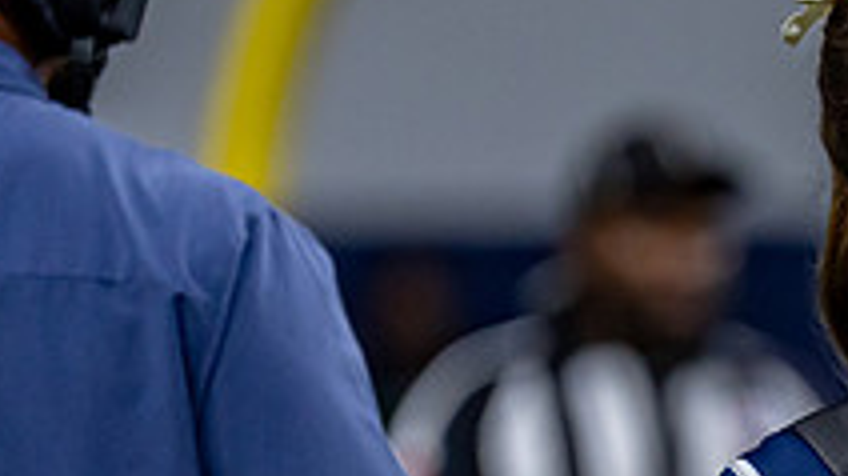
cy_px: 558
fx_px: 18361
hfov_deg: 2.6
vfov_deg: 1.5
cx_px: 1125
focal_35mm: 817
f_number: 2.8
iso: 1250
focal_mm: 194
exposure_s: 1/1000
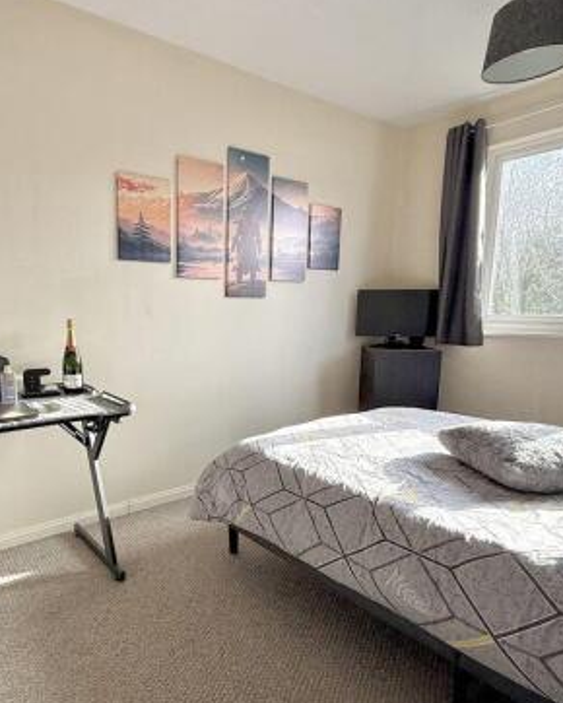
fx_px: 458
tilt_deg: -8.7
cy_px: 382
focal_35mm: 22
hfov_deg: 61.2
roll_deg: +0.0
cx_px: 176
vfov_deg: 74.9
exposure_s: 1/127
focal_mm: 2.22
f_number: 2.2
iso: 64
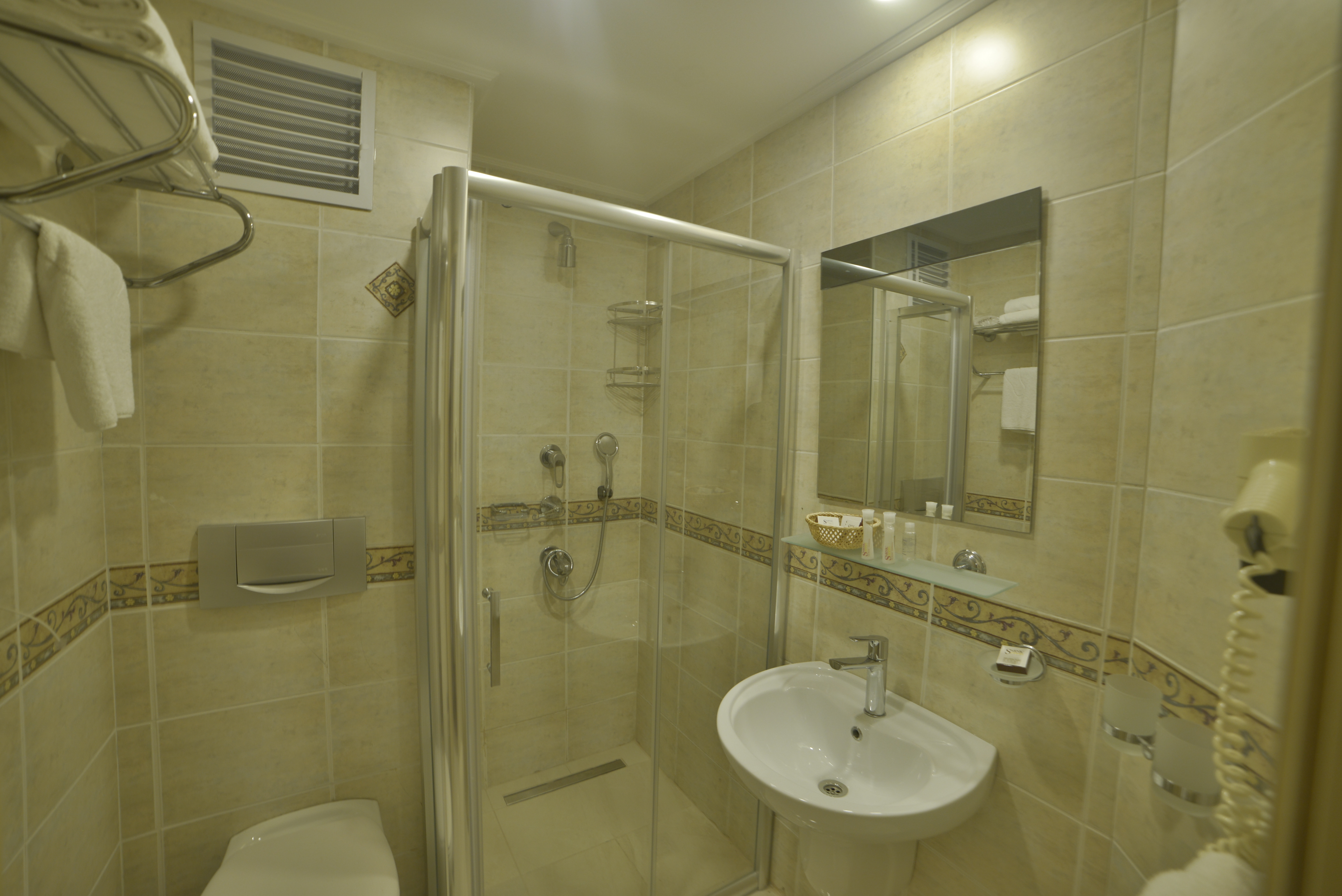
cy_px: 448
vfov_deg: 81.3
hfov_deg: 104.2
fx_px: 522
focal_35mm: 14
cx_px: 671
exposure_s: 1/40
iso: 1250
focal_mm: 14
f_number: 4.5
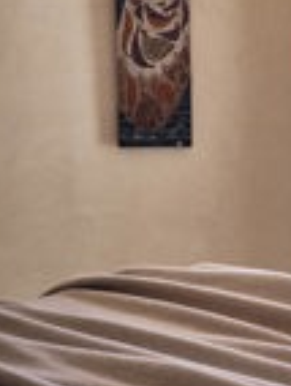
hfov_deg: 10.0
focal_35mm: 148
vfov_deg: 13.1
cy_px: -18
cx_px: 307
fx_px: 1654
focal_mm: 64
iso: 400
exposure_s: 1/160
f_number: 11
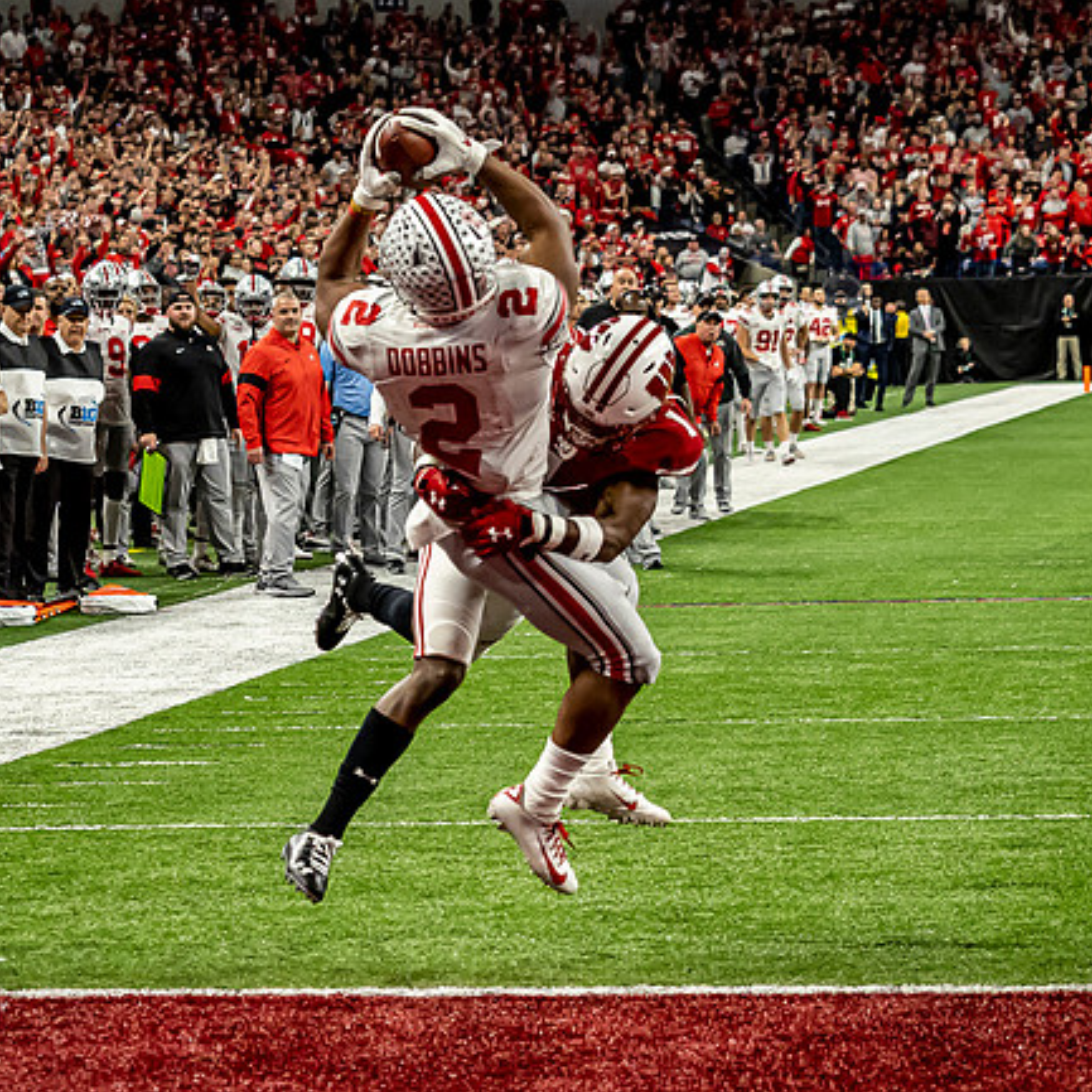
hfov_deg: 10.6
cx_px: 385
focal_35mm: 165
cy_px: 644
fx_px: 5889
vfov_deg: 10.6
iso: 1600
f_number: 2.8
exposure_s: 1/1000
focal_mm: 46
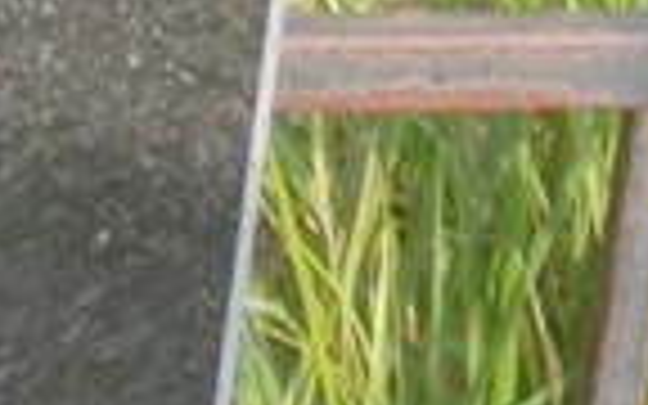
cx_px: -950
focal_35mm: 443
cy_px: 1332
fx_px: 7823
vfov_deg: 2.9
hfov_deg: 4.6
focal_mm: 5.52
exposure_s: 1/240
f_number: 1.9
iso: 100
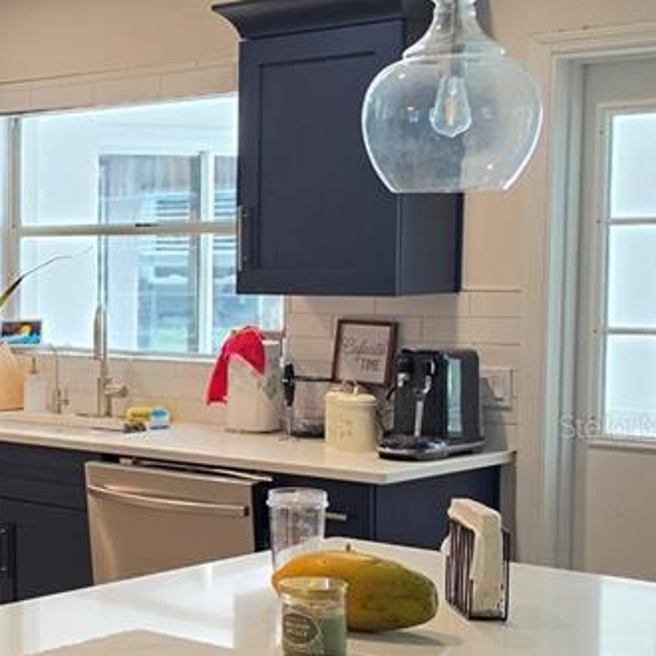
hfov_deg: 21.2
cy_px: 425
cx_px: -195
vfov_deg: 23.3
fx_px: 1587
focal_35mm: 74
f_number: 1.4
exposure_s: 1/120
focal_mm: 6.5
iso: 125
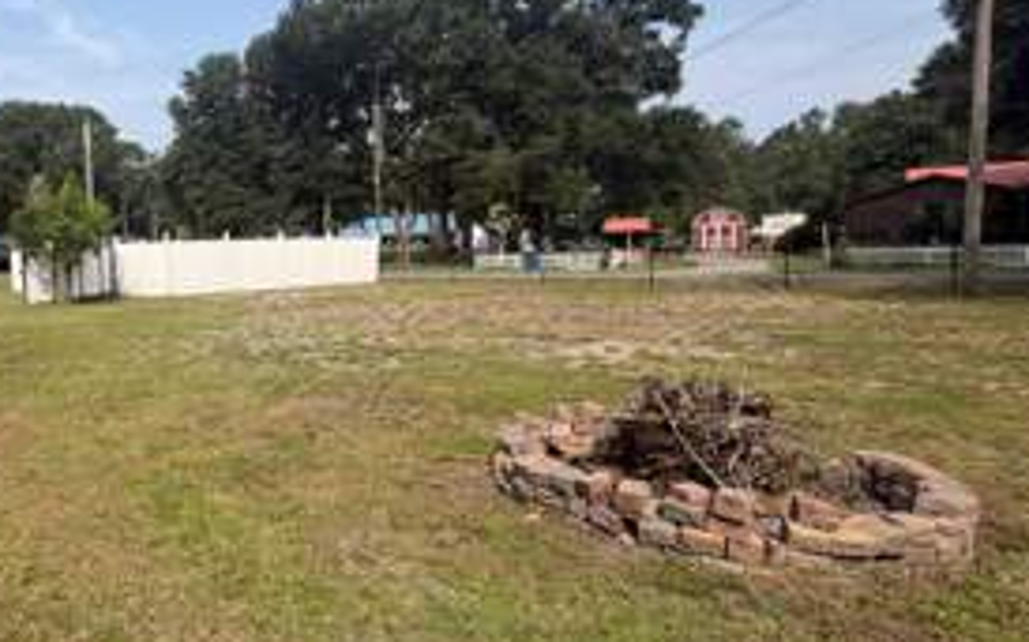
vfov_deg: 47.5
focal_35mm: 26
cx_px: 184
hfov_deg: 63.4
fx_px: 729
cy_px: 287
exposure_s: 1/770
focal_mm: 2.22
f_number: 2.2
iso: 25
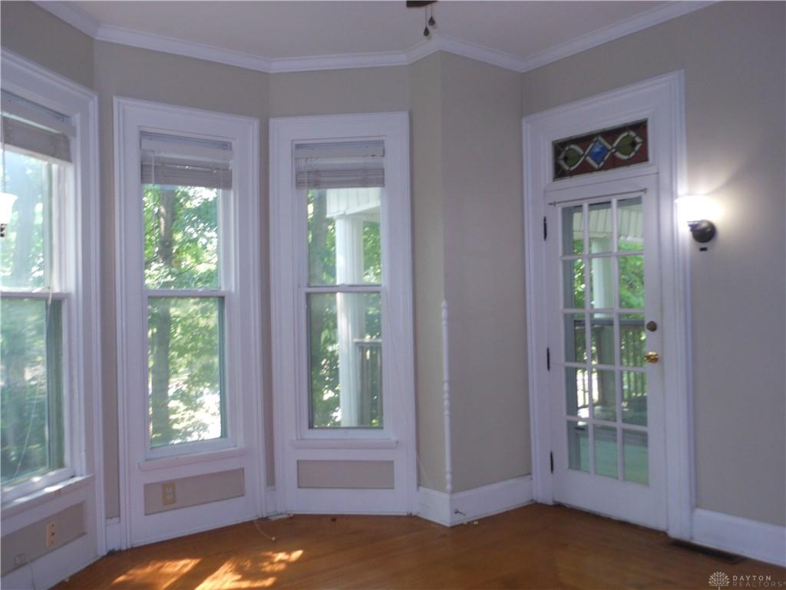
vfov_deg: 42.9
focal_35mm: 33
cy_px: 295
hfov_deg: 55.4
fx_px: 749
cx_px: 393
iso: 200
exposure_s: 1/25
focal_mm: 5.9
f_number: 4
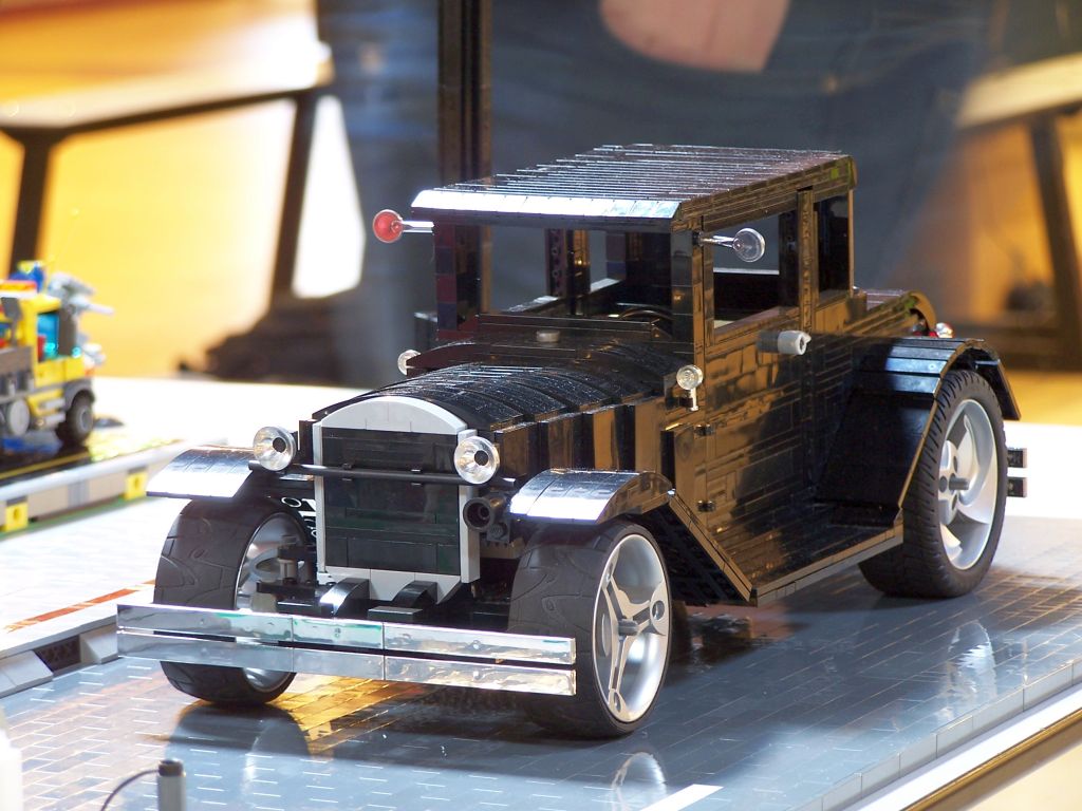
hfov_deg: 12.4
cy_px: 406
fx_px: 4970
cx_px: 541
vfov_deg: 9.3
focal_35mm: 159
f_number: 3.2
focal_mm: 26.4
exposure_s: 1/2
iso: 80
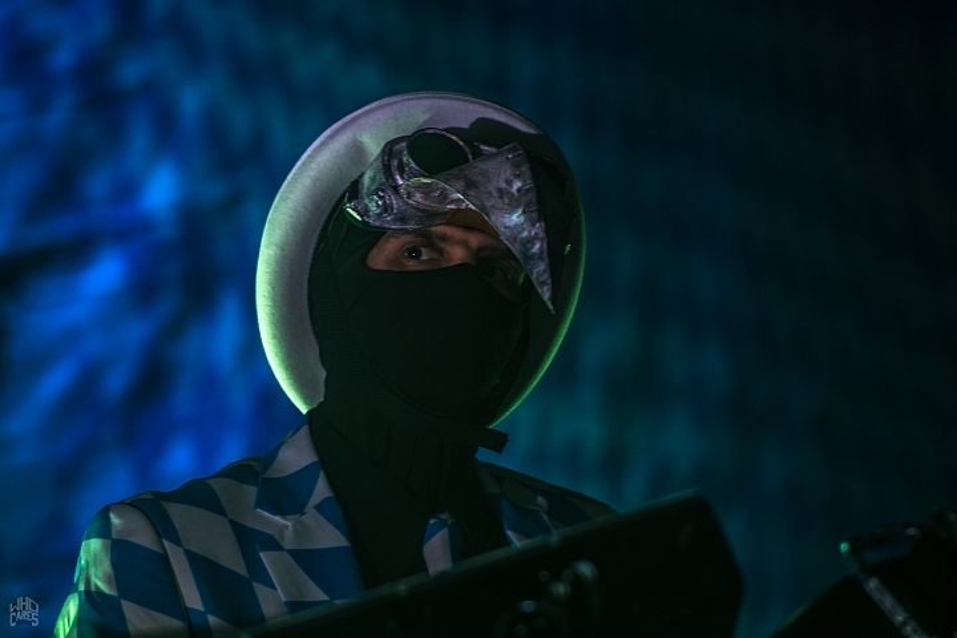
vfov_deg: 4.6
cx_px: 478
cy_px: 319
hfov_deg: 6.9
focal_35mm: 300
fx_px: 7974
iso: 250
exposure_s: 1/80
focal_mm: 200
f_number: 2.8
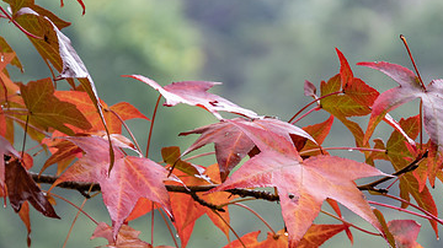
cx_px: 266
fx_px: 4614
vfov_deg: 3.1
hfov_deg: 5.5
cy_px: 213
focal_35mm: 393
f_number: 5.6
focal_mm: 155
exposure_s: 1/25
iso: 400
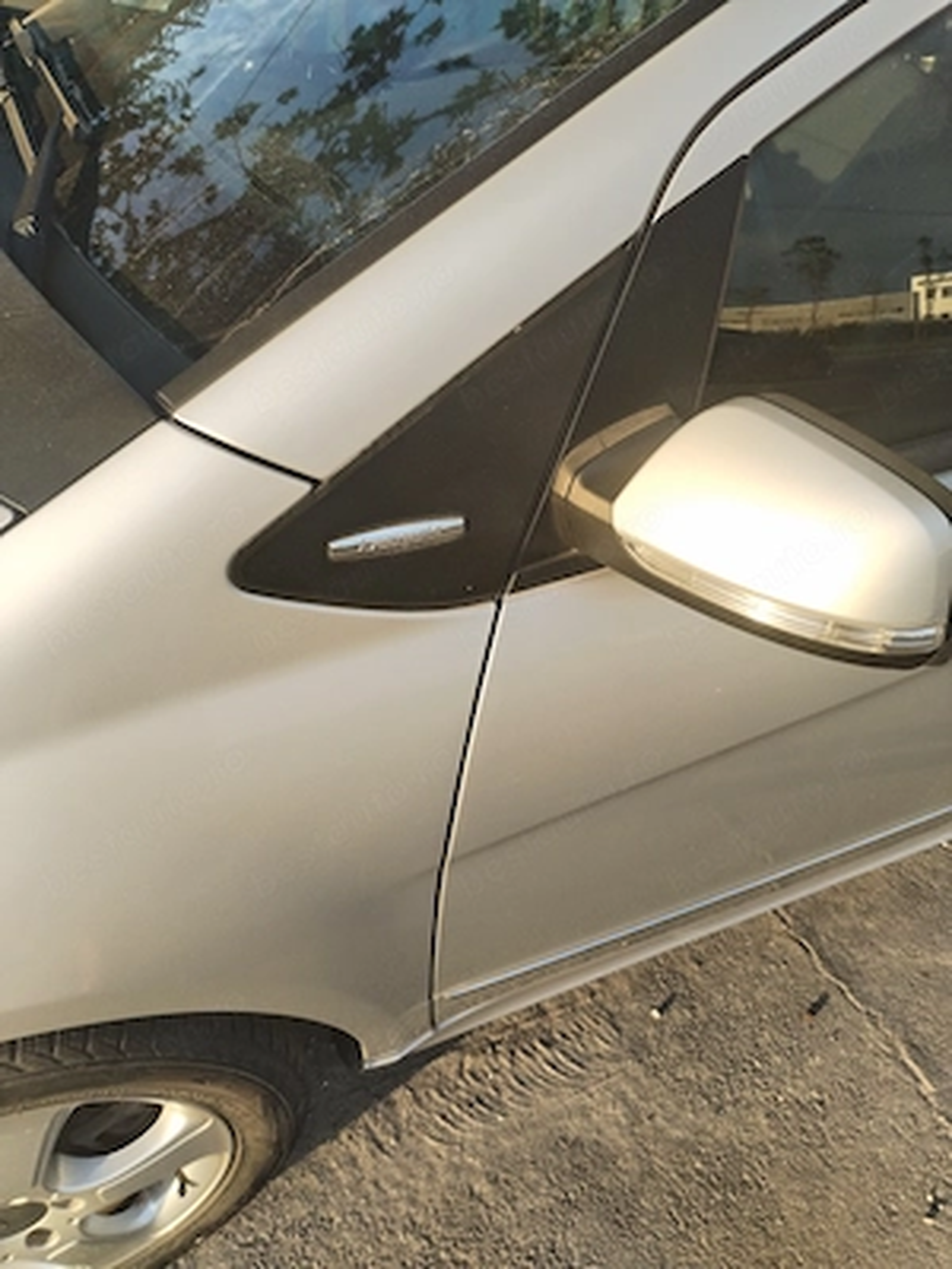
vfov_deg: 61.7
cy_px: 634
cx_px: 476
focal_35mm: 29
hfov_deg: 48.2
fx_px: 1063
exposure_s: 1/288
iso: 100
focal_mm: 4.75
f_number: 1.8
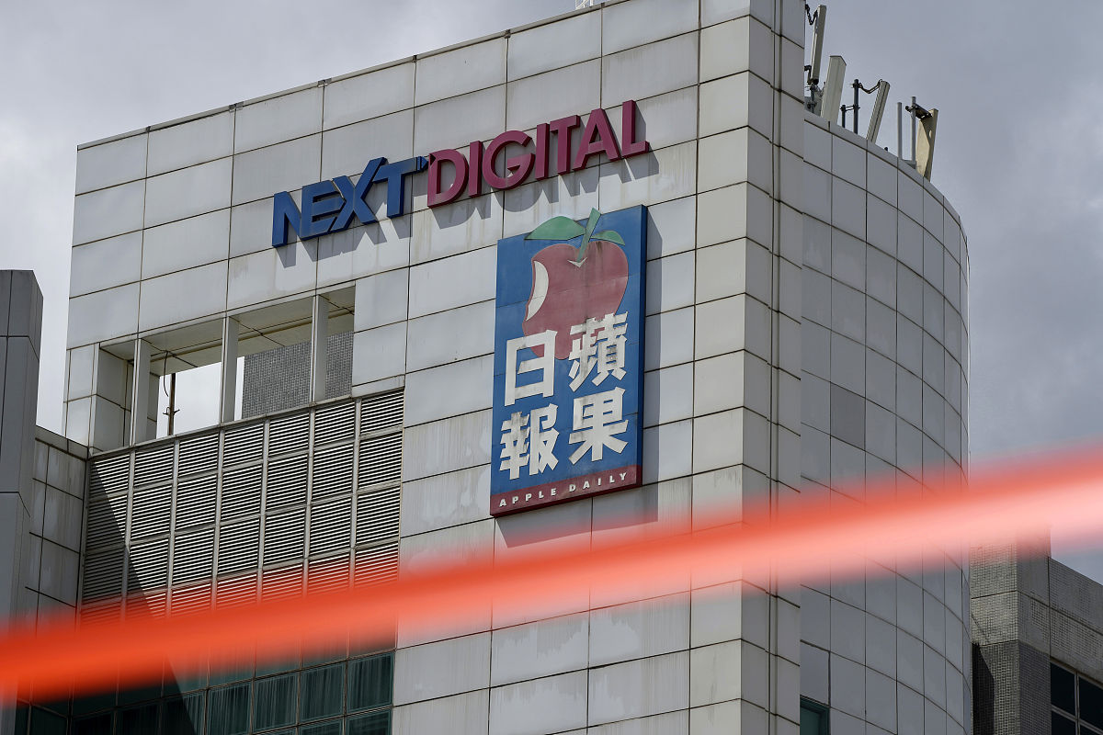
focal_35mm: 177
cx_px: 552
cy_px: 368
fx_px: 5423
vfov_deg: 7.8
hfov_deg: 11.6
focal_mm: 177
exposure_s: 1/500
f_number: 11
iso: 100
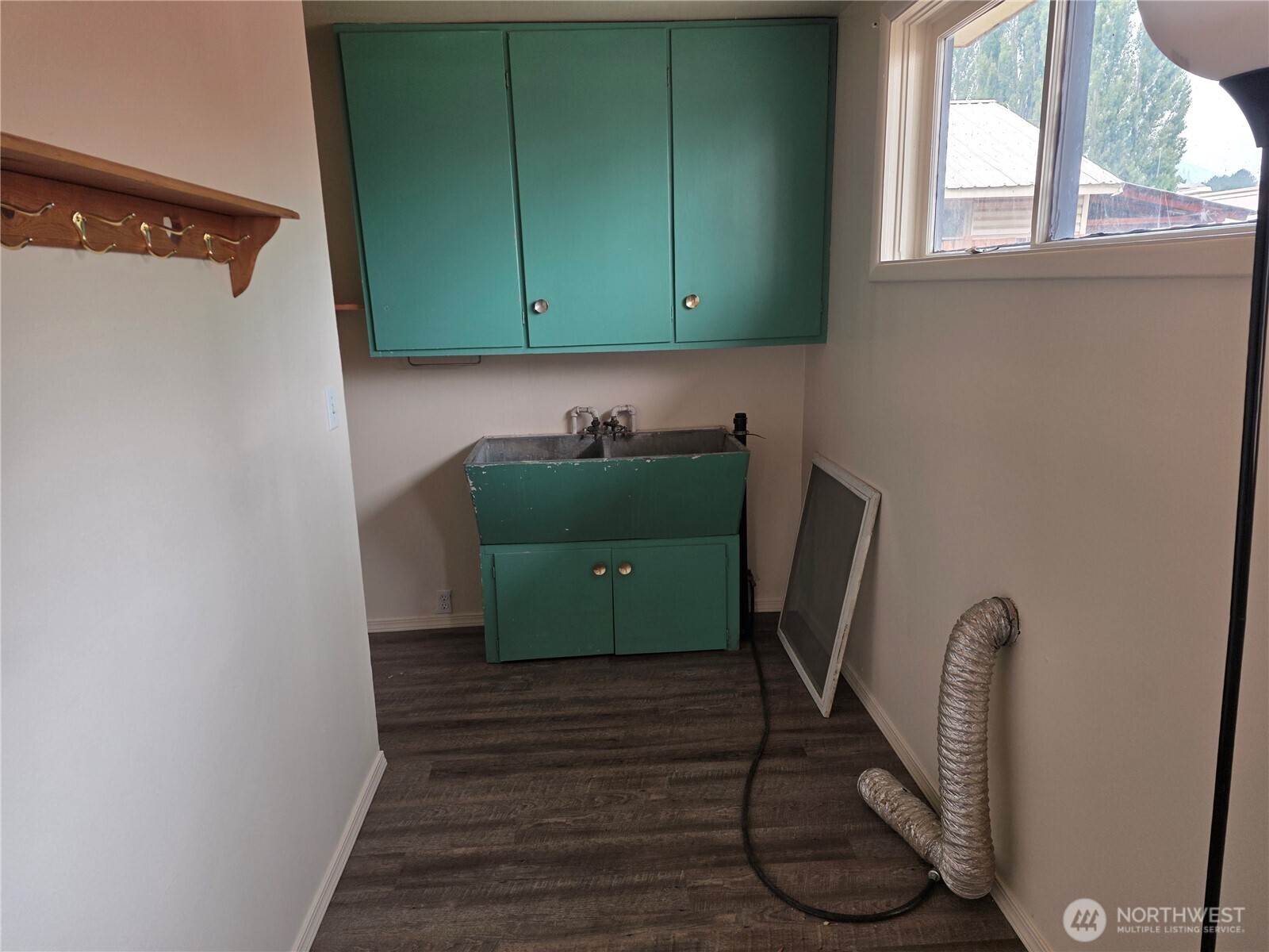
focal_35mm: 23
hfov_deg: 73.9
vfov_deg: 58.9
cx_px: 634
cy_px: 476
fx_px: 843
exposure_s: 1/180
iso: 100
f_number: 1.7
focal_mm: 6.3
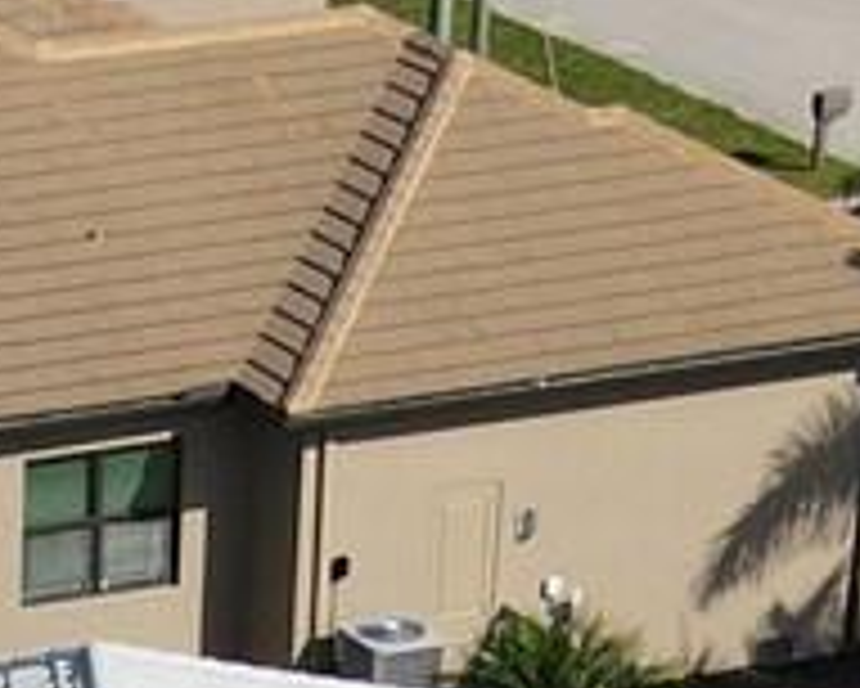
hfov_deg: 9.7
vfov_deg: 7.0
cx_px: -252
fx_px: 4991
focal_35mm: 196
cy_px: 2158
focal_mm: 4.5
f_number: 2.8
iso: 100
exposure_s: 1/1000
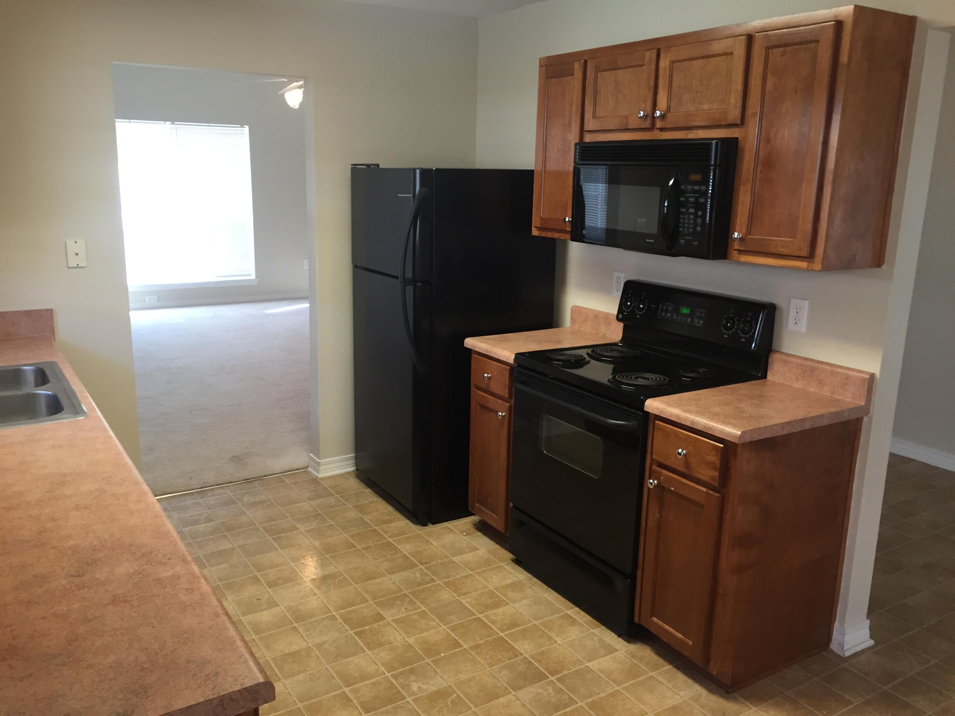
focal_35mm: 29
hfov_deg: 61.7
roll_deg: -1.1
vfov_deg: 48.2
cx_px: 478
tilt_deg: -13.8
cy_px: 358
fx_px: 800
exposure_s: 1/30
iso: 50
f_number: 2.2
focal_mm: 4.15
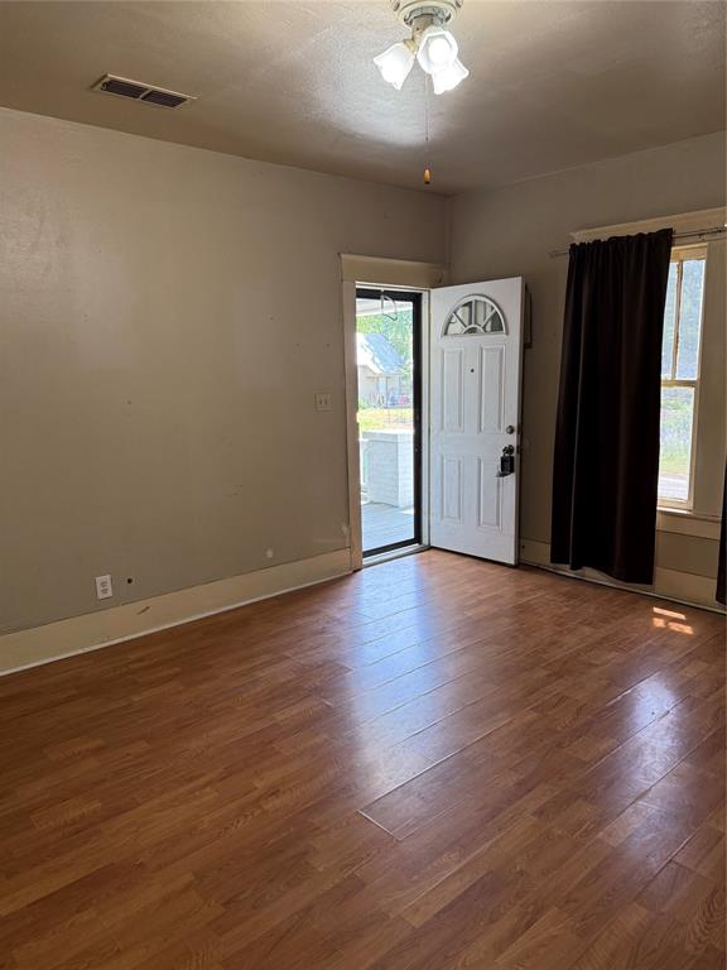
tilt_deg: -9.4
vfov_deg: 71.6
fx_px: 672
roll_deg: +1.4
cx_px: 364
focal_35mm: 24
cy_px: 485
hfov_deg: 56.8
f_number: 1.78
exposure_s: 1/150
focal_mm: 6.76
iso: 200
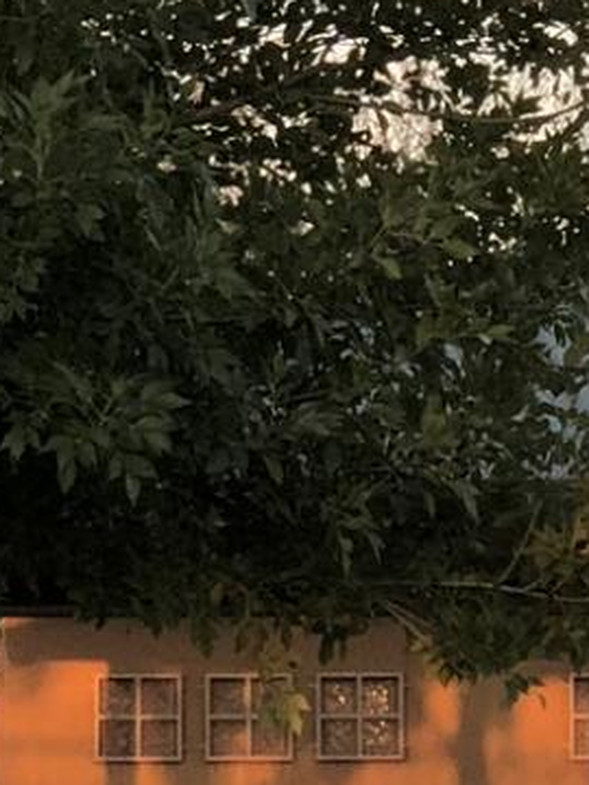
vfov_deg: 6.9
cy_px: 495
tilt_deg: +1.6
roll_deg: +0.2
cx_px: 733
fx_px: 6557
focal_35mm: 289
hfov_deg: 5.1
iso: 16
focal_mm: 6
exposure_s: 1/60
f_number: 2.4
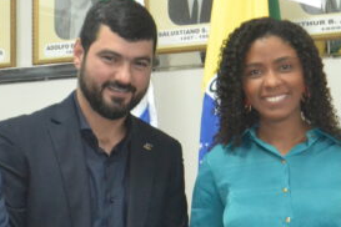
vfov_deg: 10.4
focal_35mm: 132
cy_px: 140
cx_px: 220
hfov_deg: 15.5
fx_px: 1250
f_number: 4.8
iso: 3200
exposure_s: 1/60
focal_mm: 32
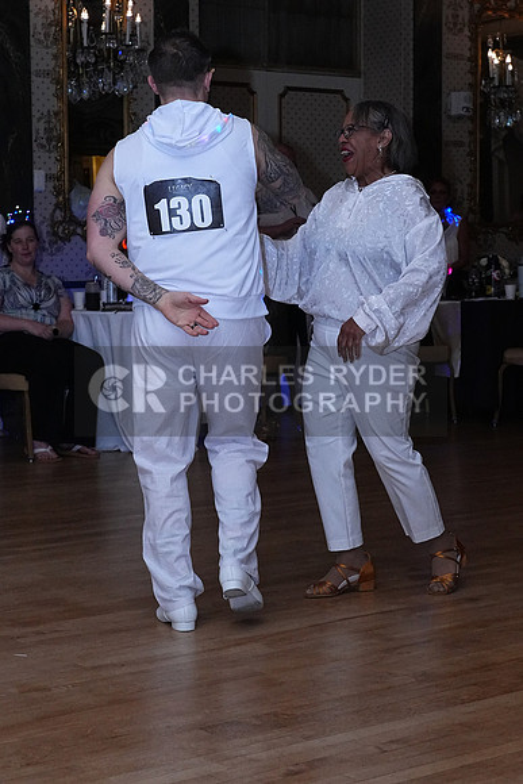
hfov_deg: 19.7
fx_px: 1503
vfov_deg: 29.2
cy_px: 392
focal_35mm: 69
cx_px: 262
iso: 5000
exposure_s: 1/200
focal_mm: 46
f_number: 7.1
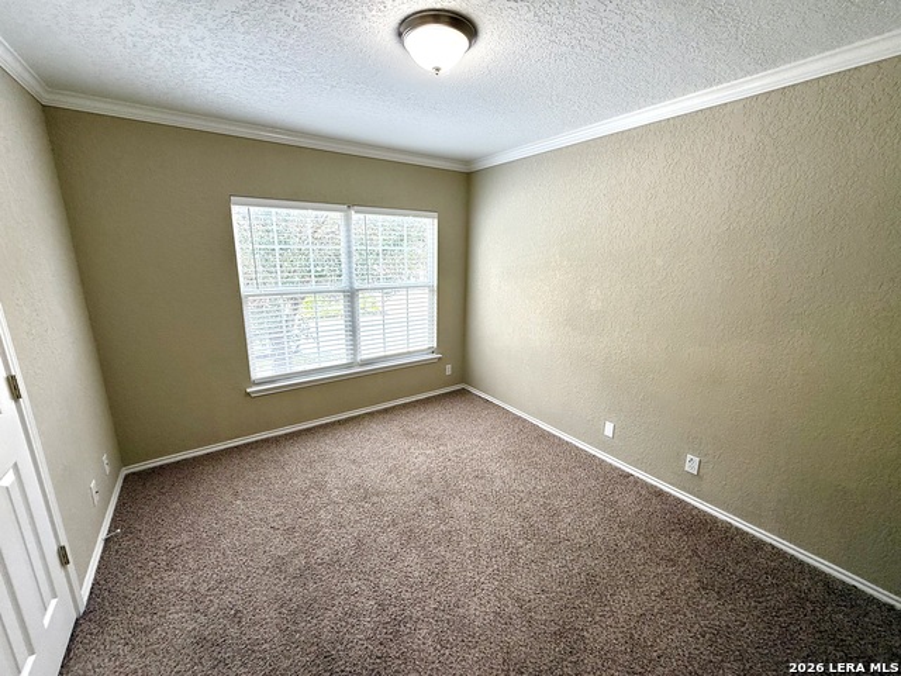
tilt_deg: -13.2
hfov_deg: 102.1
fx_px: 364
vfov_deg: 85.7
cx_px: 450
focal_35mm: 14
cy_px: 338
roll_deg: -1.6
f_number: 2.2
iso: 100
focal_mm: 2.22
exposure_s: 1/120
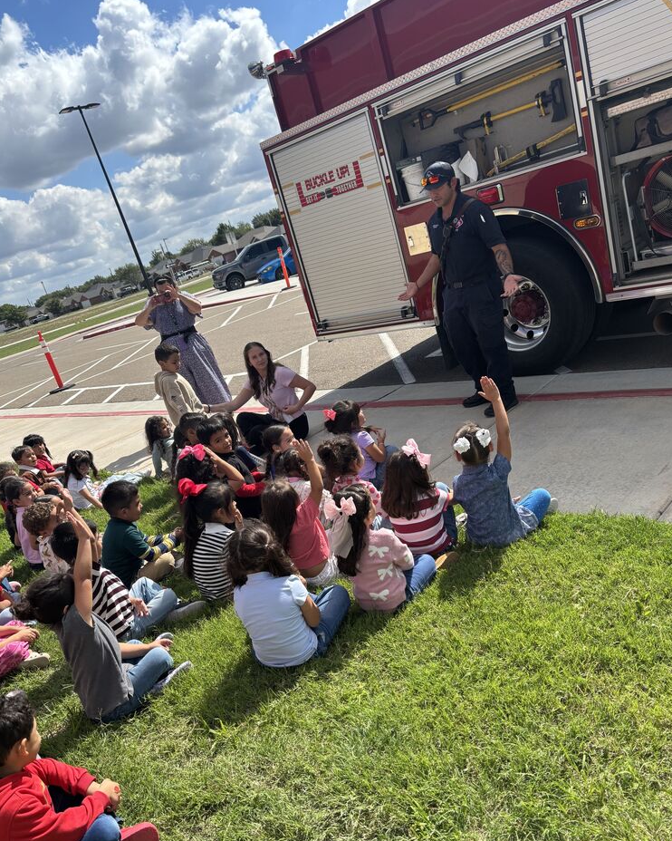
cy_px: 461
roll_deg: +17.1
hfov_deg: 51.5
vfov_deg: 62.1
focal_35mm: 28
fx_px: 696
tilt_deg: -19.0
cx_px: 333
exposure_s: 1/2639
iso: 50
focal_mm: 5.96
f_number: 1.6
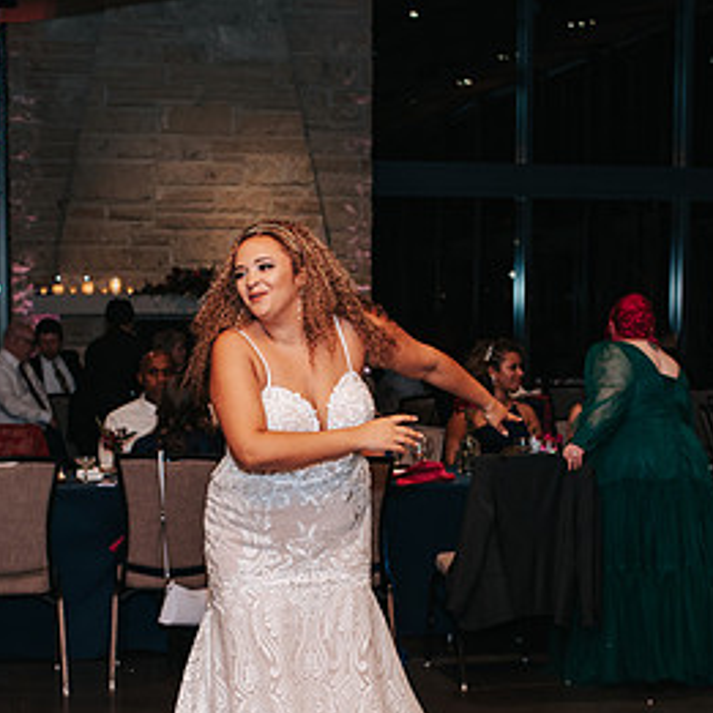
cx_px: 307
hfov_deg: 22.7
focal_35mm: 76
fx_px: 1771
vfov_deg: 22.6
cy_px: 526
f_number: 2.8
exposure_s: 1/200
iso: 1000
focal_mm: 35
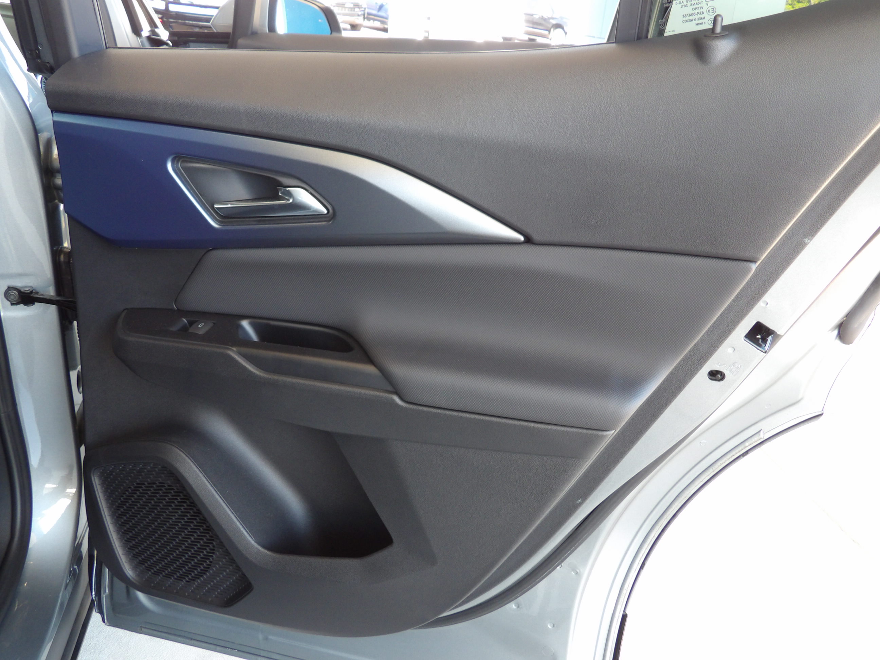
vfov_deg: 42.9
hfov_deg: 55.4
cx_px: 440
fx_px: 839
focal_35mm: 33
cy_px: 330
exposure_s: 1/33
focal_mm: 5.9
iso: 178
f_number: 3.6
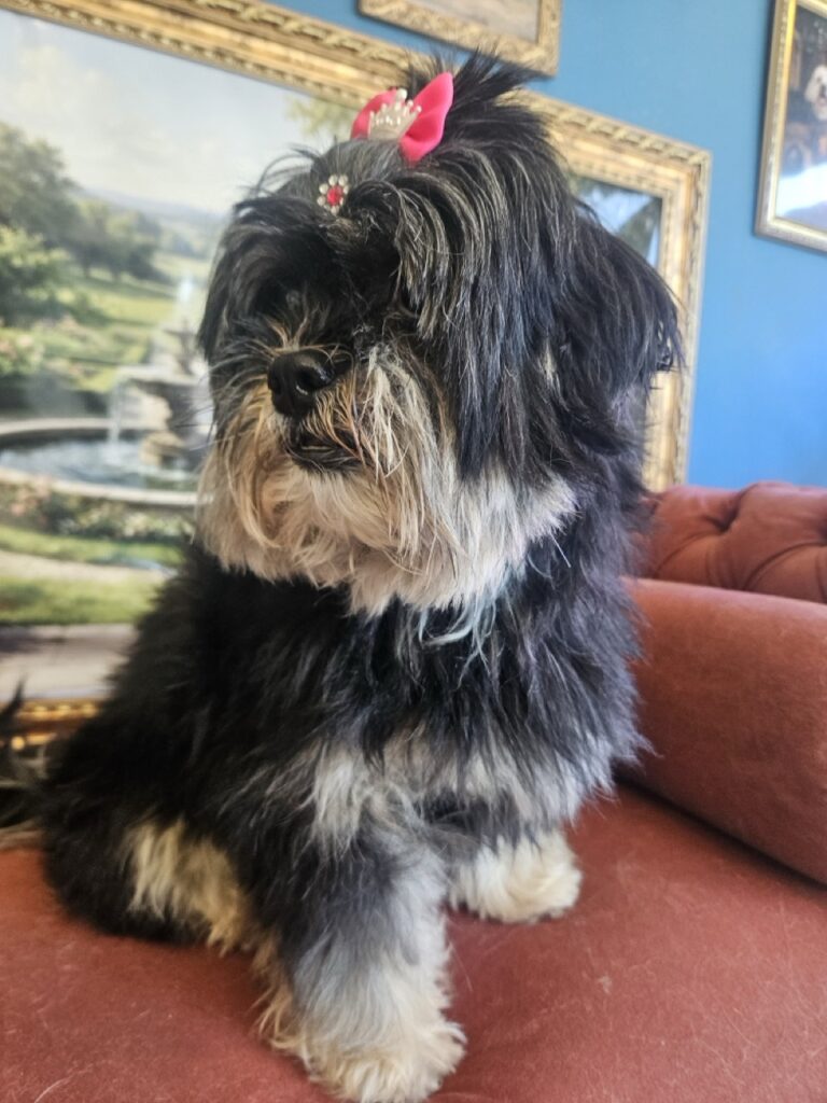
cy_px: 552
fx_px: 733
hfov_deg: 58.9
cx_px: 414
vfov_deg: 73.9
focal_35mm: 23
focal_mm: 5.4
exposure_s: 1/138
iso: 200
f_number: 1.8
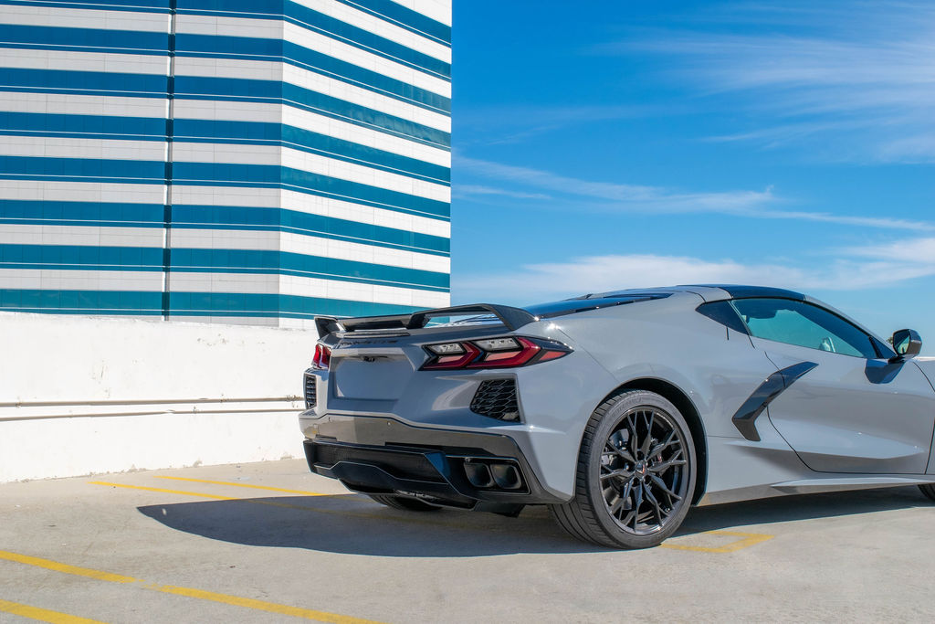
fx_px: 1130
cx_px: 468
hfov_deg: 45.0
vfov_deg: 30.9
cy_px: 312
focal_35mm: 44
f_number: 13
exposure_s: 1/500
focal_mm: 29
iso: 200
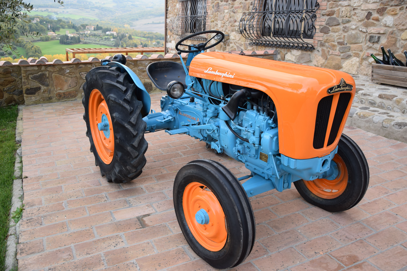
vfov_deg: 41.7
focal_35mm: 32
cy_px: 136
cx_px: 204
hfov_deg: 59.5
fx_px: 356
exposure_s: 1/60
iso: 400
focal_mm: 21
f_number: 4
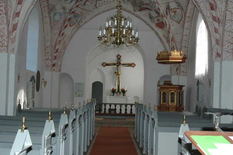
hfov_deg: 46.4
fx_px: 272
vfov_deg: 31.9
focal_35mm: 42
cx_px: 116
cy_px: 78
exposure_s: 1/200
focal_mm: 28
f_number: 7.1
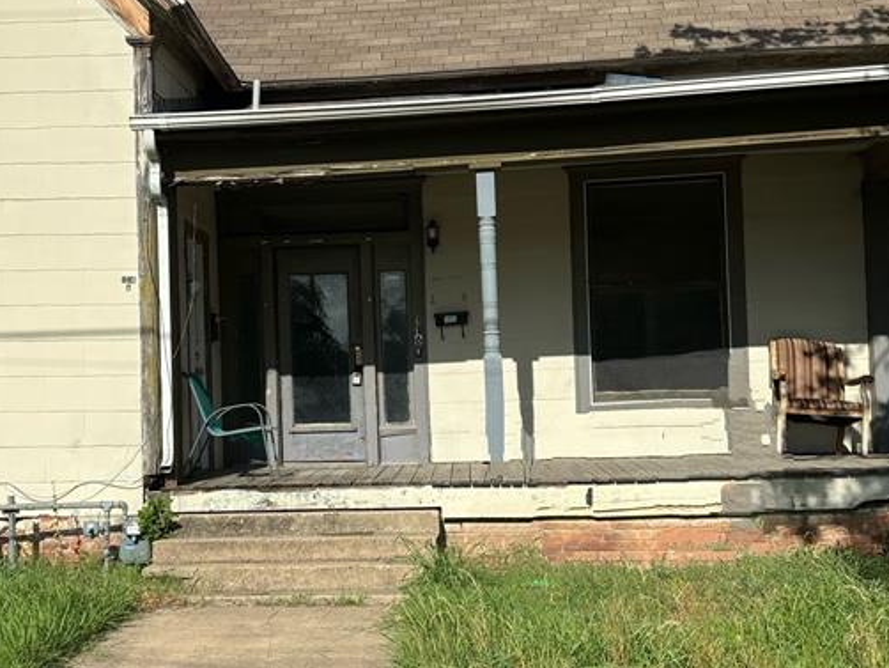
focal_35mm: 53
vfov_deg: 27.5
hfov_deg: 36.0
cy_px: 330
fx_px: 1362
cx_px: 335
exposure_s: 1/5348
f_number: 1.6
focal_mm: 5.96
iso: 50
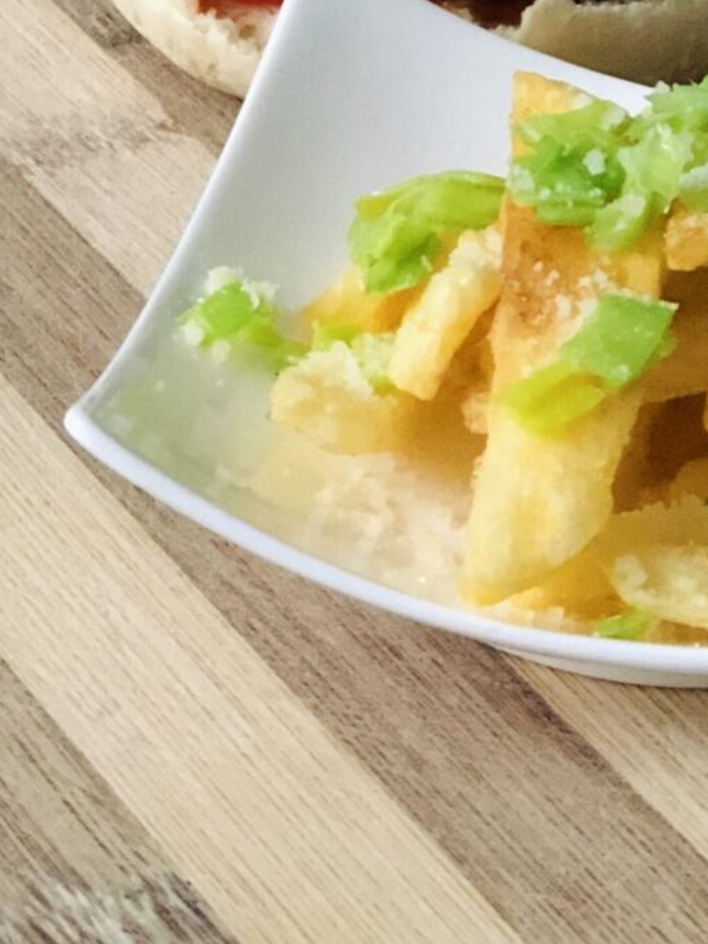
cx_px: 476
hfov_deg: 9.3
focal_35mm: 160
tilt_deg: -24.5
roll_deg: -3.4
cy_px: -81
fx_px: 4363
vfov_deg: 12.2
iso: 640
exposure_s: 1/30
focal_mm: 6.6
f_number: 2.8
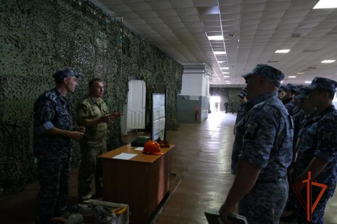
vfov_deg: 51.3
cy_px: 112
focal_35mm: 25
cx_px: 168
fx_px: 234
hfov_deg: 71.5
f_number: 2.8
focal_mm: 9.12
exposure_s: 1/20
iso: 1600
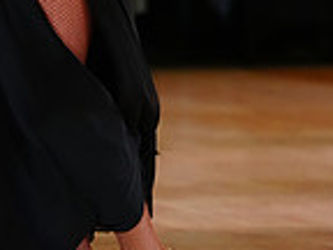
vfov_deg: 2.6
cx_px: -43
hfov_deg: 3.5
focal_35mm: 569
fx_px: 5474
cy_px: -116
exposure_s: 1/500
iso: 3200
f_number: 3.5
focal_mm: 147
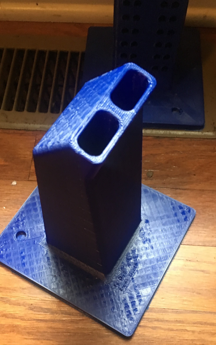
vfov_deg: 49.8
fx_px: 367
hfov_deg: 32.7
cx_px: 96
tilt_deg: -63.6
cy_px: 217
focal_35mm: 39
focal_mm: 4.15
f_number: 2.2
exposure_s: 1/15
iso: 250
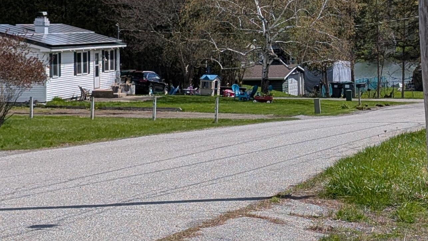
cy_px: 37
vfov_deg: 9.7
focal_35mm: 125
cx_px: 329
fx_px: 1419
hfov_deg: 17.0
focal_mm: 6.9
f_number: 1.68
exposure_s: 1/2257
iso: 21
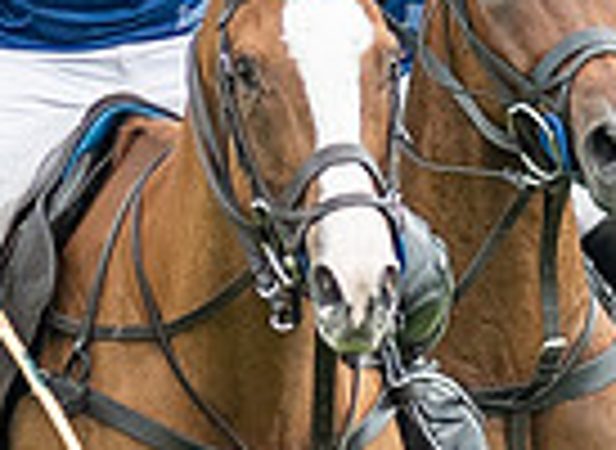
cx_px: 1229
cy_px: 44
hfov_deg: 0.4
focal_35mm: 4571
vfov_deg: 0.3
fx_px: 80565
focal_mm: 300
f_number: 2.8
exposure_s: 1/2000
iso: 250
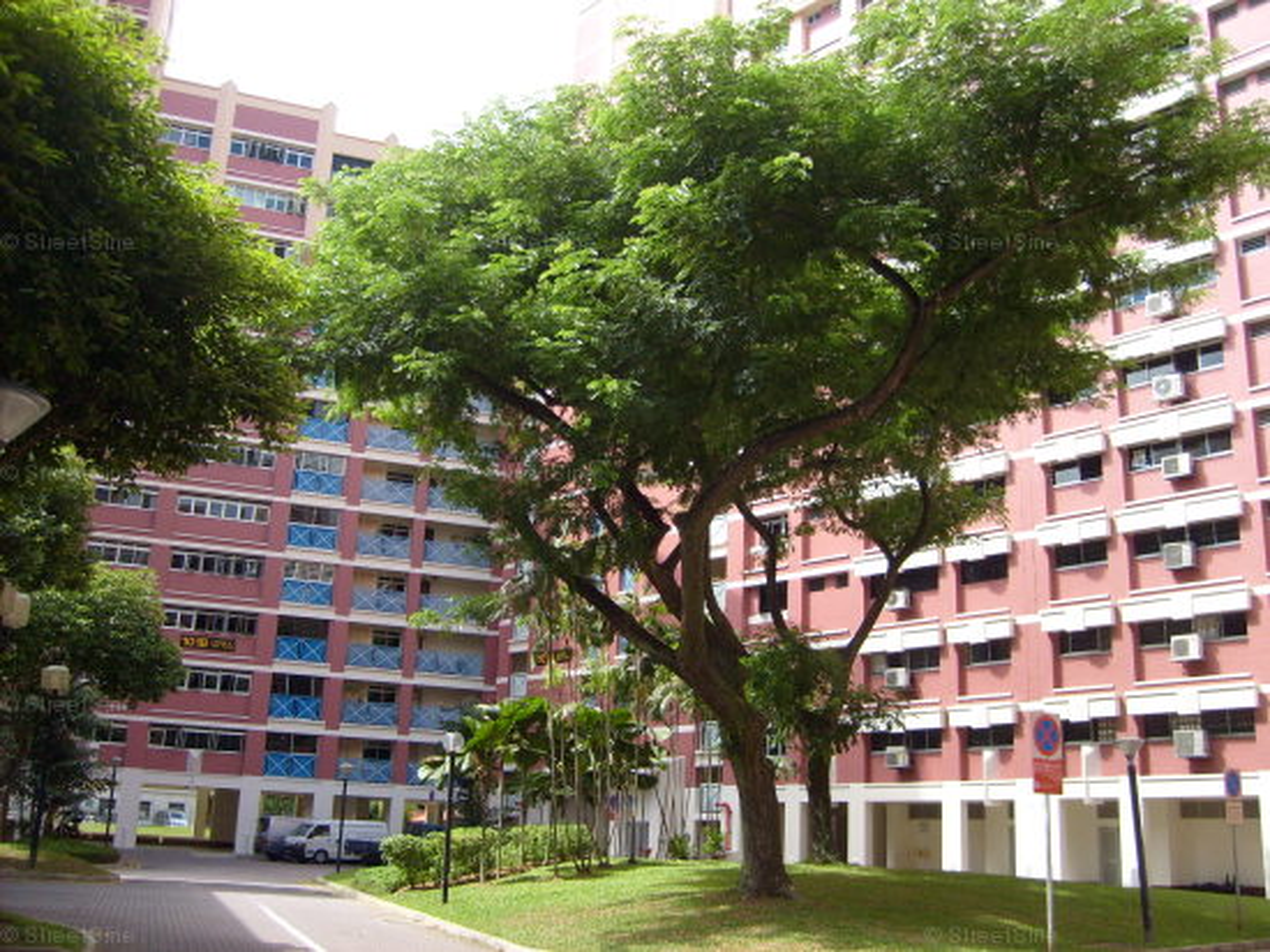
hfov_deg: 52.6
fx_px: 1284
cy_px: 476
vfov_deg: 40.7
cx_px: 635
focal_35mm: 35
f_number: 7.1
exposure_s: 1/90
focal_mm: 5.8
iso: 80
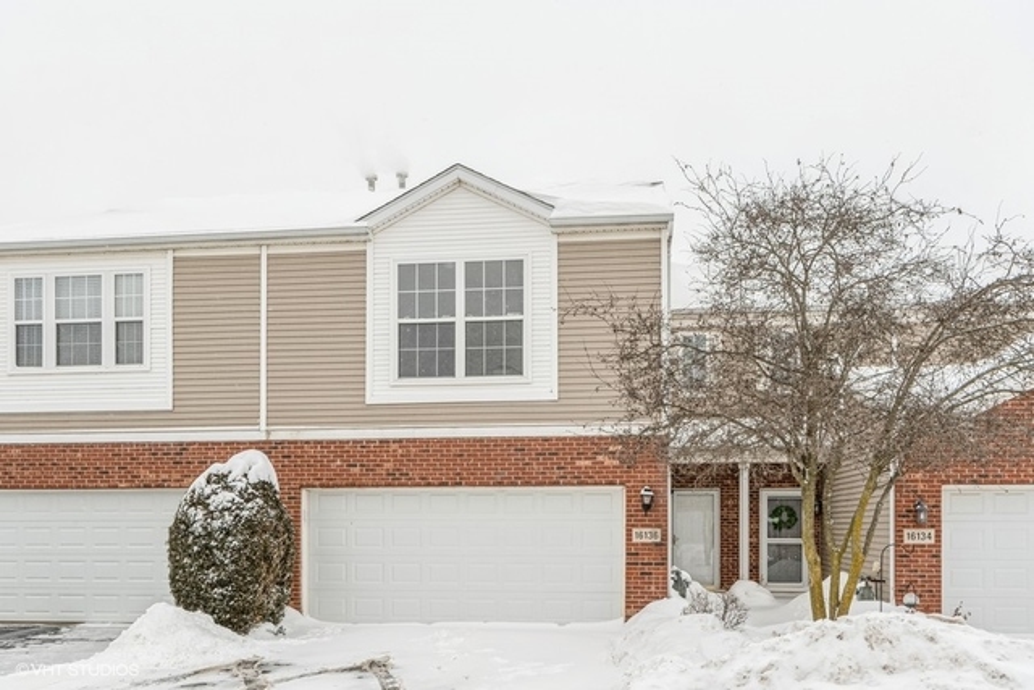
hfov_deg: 61.9
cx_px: 517
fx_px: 862
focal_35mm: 30
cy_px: 345
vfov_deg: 43.6
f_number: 9
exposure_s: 1/500
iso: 200
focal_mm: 20
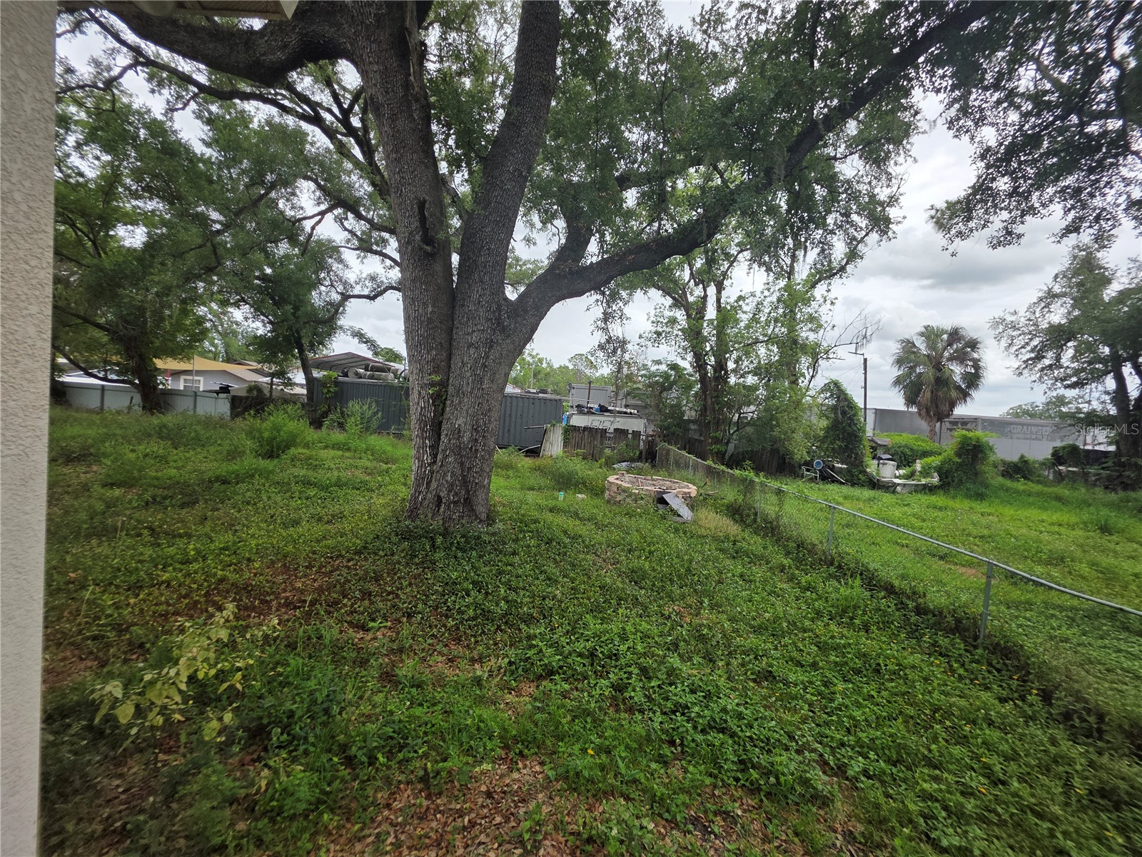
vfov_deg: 89.9
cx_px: 571
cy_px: 428
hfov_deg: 106.2
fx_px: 429
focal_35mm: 13
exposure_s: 1/1199
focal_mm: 2.2
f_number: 1.9
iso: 40
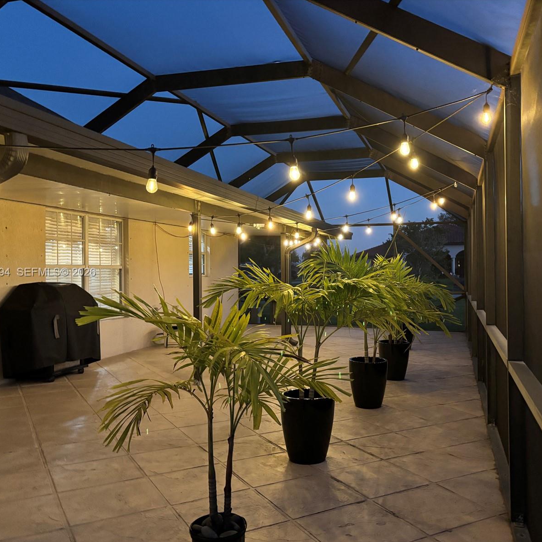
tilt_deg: -0.2
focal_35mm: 31
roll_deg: +0.5
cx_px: 319
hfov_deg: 52.3
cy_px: 273
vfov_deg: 52.5
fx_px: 549
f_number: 1.6
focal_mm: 5.96
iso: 640
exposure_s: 1/30
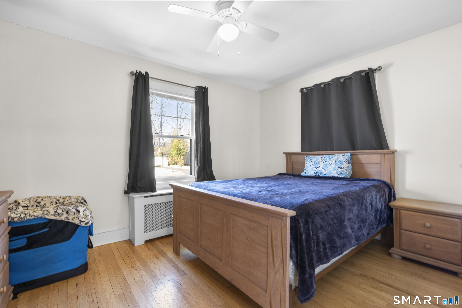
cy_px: 154
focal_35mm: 16
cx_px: 231
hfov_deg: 96.7
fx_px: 205
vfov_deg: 73.7
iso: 250
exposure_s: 3.2
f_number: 9
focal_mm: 16
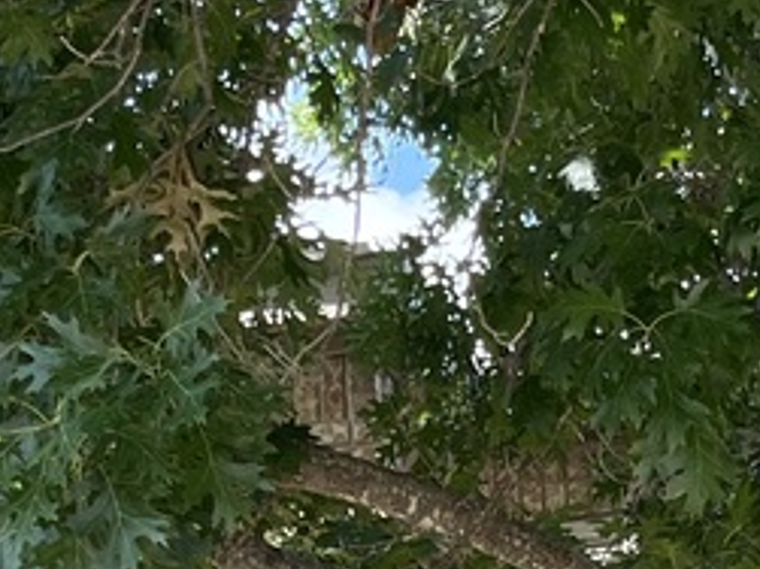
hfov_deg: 13.2
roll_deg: +2.7
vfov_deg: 9.6
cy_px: 941
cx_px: 506
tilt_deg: +14.0
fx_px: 3270
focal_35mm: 149
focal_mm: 5.1
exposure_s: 1/766
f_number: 1.6
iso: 50
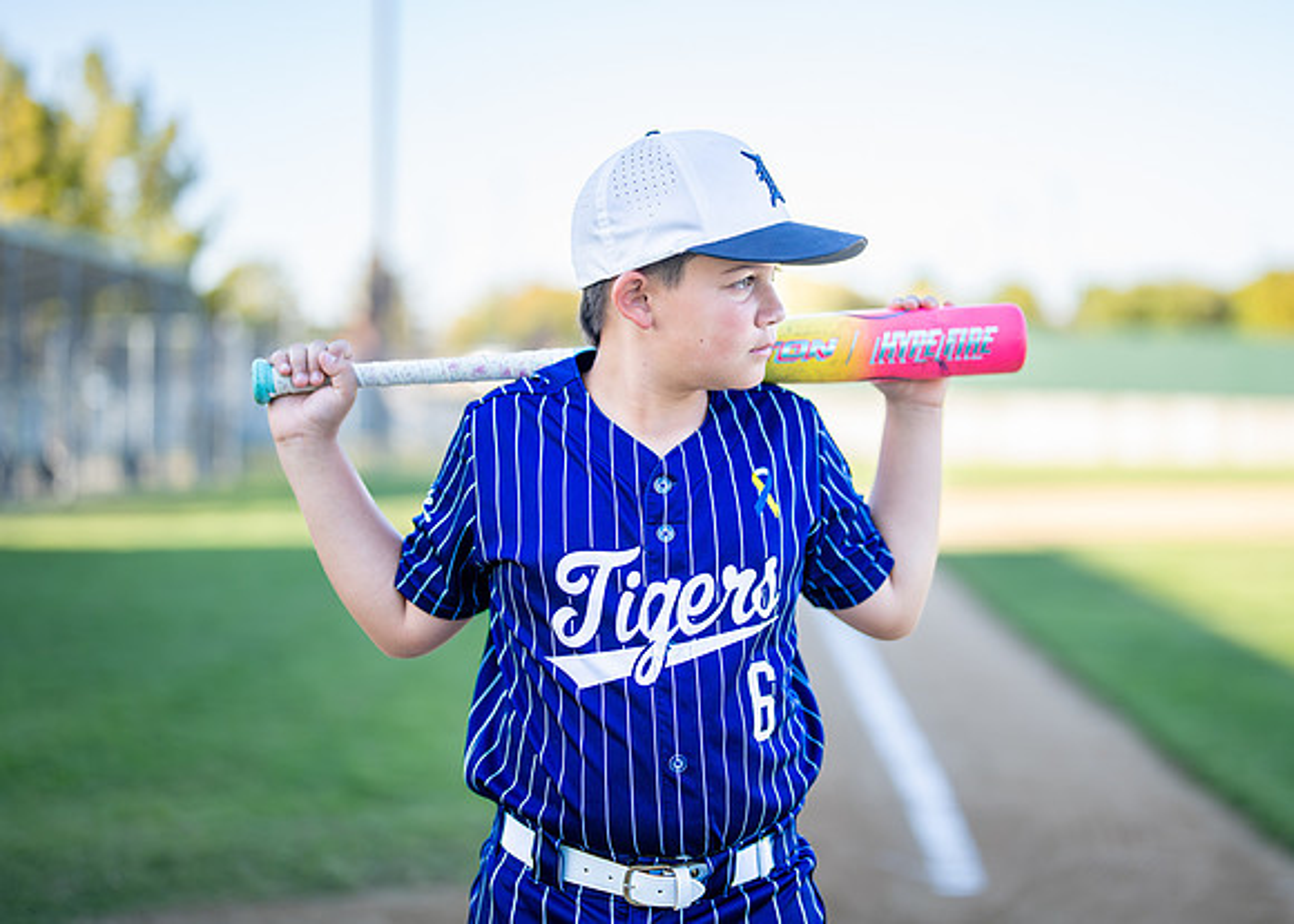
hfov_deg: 34.1
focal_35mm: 57
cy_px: 424
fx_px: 2102
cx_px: 753
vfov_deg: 24.8
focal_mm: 50
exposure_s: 1/1250
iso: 100
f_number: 1.2
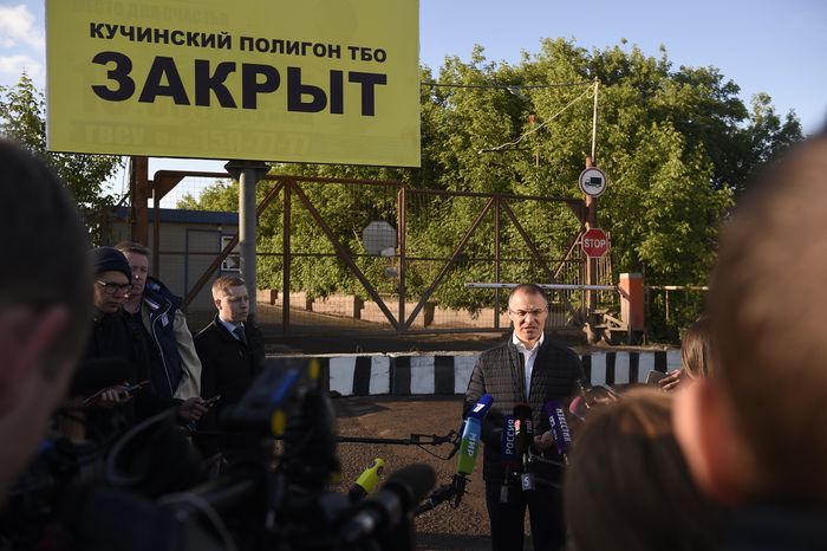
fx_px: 781
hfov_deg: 55.8
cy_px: 276
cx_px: 414
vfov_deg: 38.8
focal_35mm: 34
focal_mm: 34
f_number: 4
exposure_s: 1/640
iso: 200
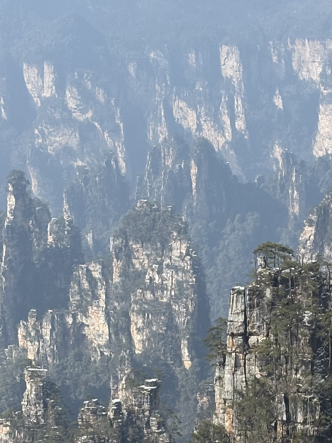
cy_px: 365
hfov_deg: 11.2
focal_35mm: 132
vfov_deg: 14.8
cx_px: 298
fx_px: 1688
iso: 32
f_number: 1.6
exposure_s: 1/1901
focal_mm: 5.96
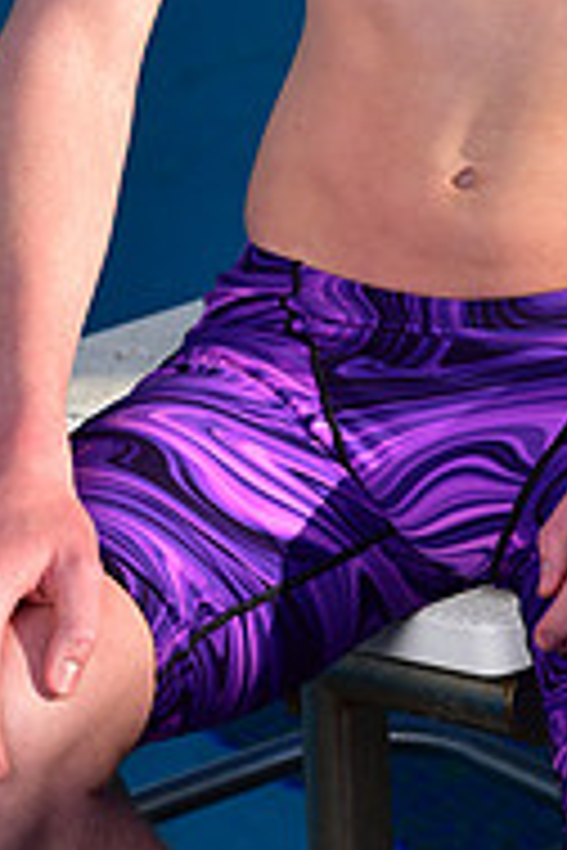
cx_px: 533
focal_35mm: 343
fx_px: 8103
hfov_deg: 4.0
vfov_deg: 6.0
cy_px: -216
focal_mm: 112
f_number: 7.1
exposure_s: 1/250
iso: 64
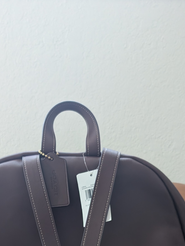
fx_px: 391
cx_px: 60
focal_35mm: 55
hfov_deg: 26.5
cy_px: 269
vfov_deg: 31.1
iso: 2151
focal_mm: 6.9
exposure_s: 1/63.9
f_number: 1.68
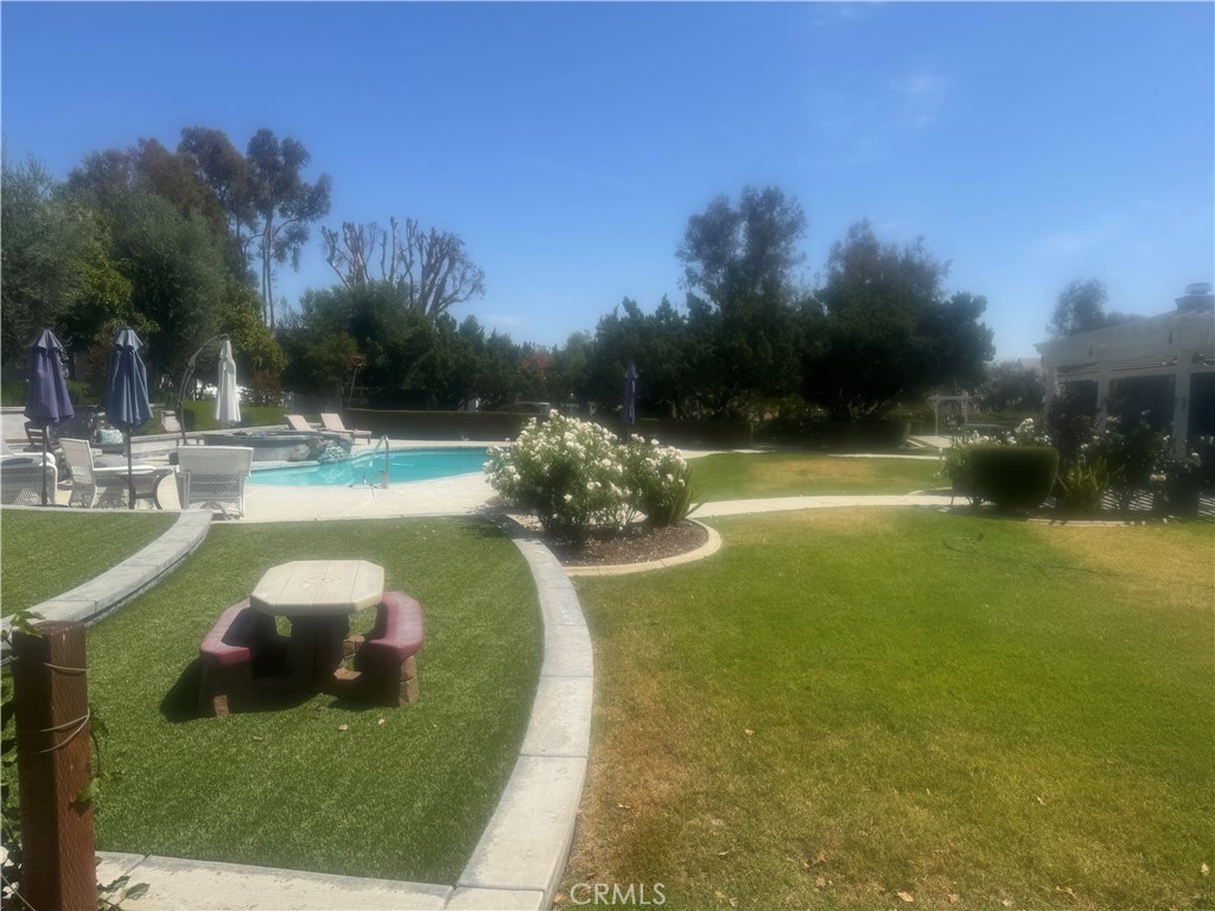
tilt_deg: -4.6
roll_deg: -0.9
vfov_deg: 56.8
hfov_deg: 71.6
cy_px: 456
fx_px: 842
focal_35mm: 24
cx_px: 608
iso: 80
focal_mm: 6.76
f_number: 1.78
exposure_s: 1/5348
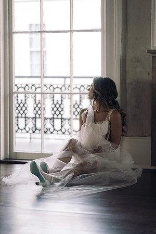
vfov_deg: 23.9
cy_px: 117
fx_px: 552
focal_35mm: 85
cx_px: 78
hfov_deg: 16.1
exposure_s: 1/250
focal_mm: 85
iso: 400
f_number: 1.8
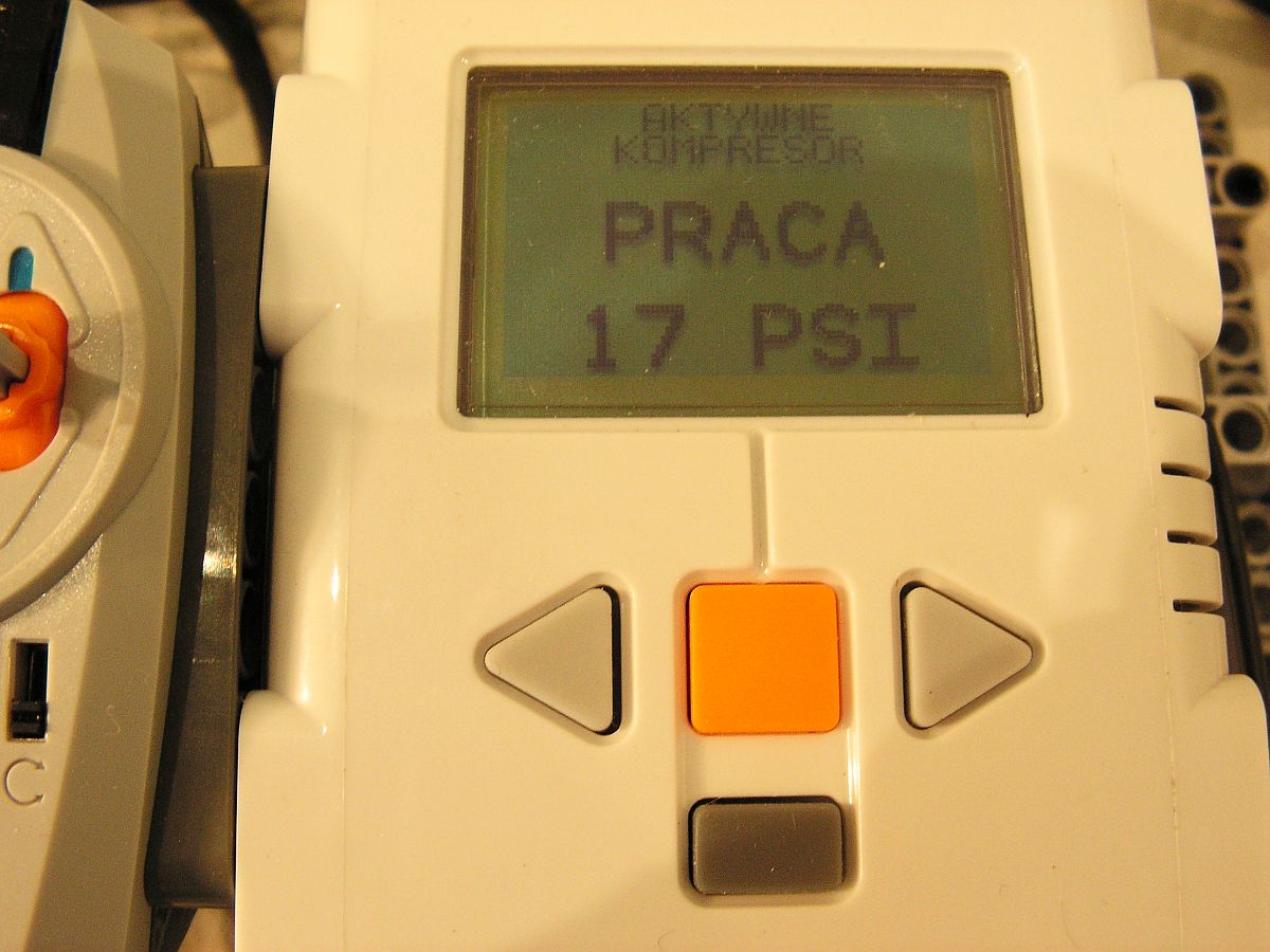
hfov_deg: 51.4
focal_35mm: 36
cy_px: 476
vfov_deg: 39.7
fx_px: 1321
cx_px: 635
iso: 80
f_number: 3.2
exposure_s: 1/40
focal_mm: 6
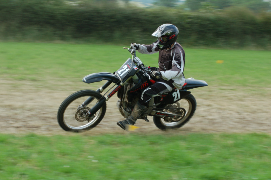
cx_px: 136
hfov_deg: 19.5
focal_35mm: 105
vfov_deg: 13.0
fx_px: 790
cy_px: 90
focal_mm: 70
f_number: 8
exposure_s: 1/180
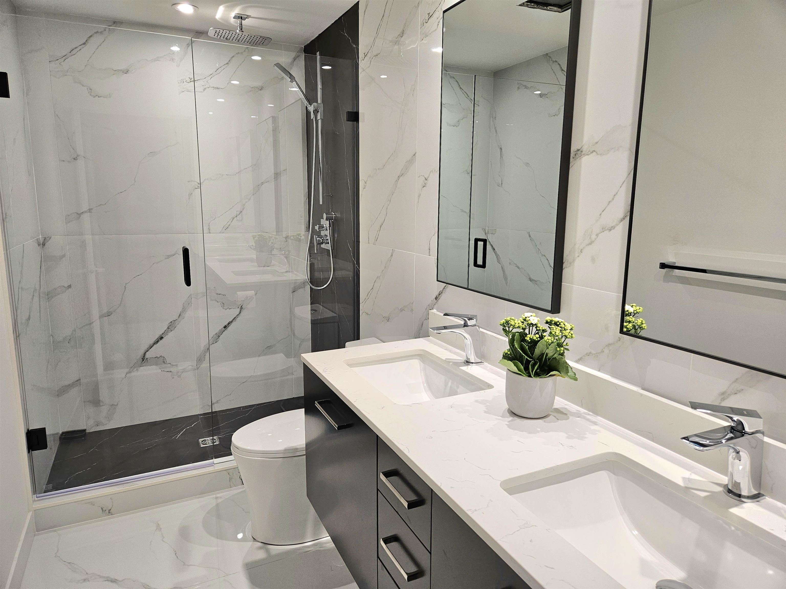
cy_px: 294
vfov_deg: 58.9
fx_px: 522
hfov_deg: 73.9
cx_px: 393
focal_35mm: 23
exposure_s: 1/120
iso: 125
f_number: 1.8
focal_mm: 5.4
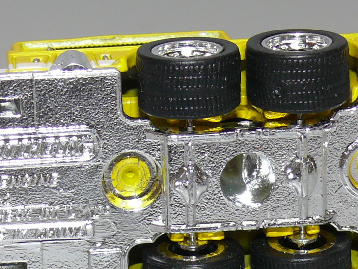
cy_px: 140
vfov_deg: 6.6
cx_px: 58
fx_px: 2338
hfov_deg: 8.7
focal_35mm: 226
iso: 100
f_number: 4
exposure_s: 1/30
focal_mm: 13.5
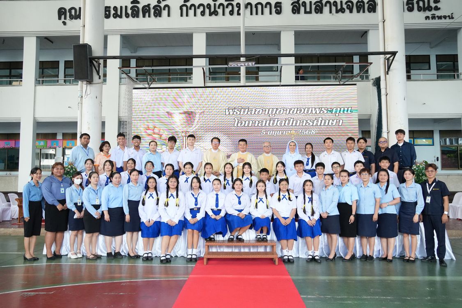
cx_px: 231
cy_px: 154
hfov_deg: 67.4
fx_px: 346
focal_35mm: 27
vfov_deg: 47.9
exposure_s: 1/400
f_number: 4.5
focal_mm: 18
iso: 2000
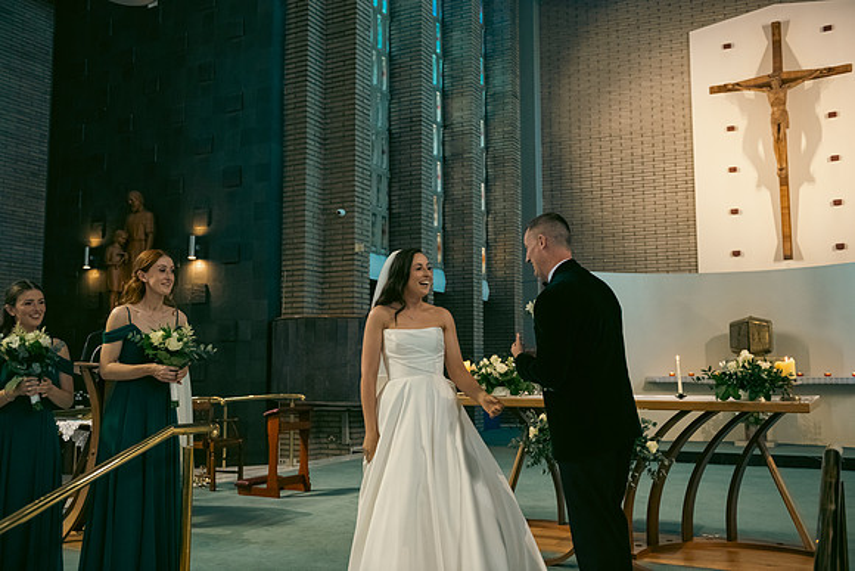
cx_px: 428
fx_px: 831
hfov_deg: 54.4
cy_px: 286
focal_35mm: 35
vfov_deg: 37.9
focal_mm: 35
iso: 1000
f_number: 3.5
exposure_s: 1/160
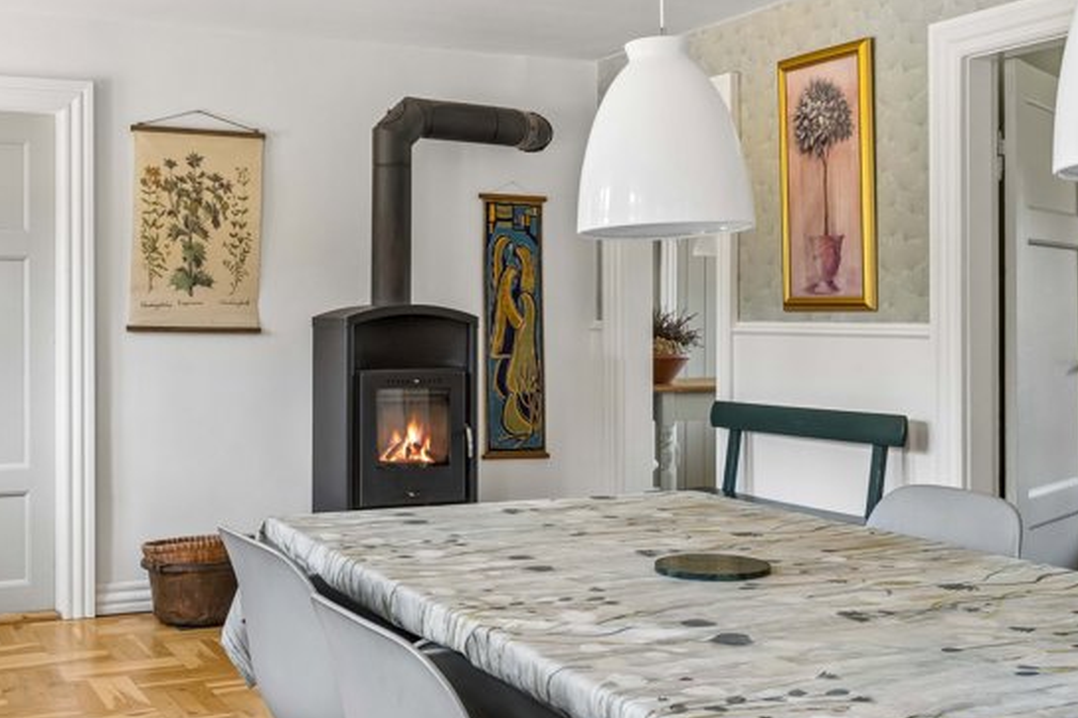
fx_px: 1317
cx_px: 498
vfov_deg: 30.5
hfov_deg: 44.5
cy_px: 349
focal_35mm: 44
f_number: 8
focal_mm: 20
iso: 200
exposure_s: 1/15
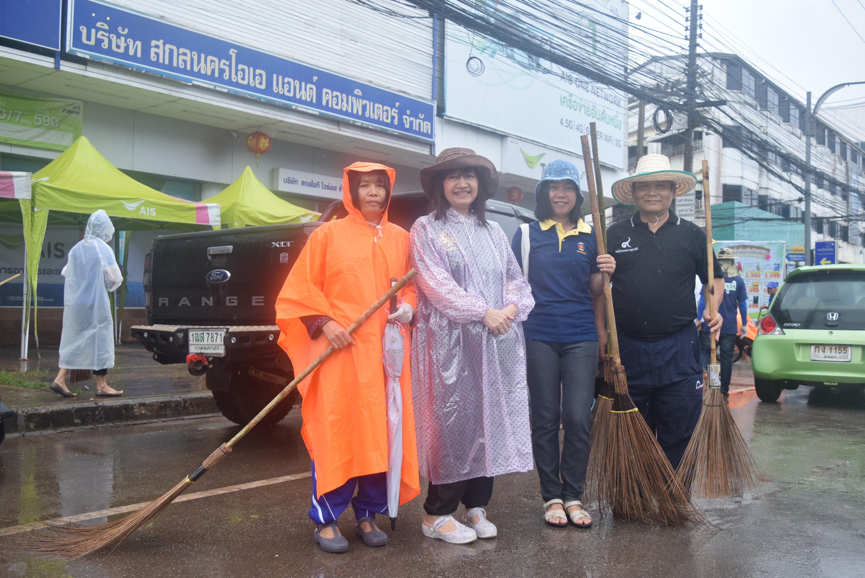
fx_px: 866
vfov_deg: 36.9
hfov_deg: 53.1
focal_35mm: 36
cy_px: 289
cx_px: 432
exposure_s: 1/1000
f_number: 4
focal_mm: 24
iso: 800
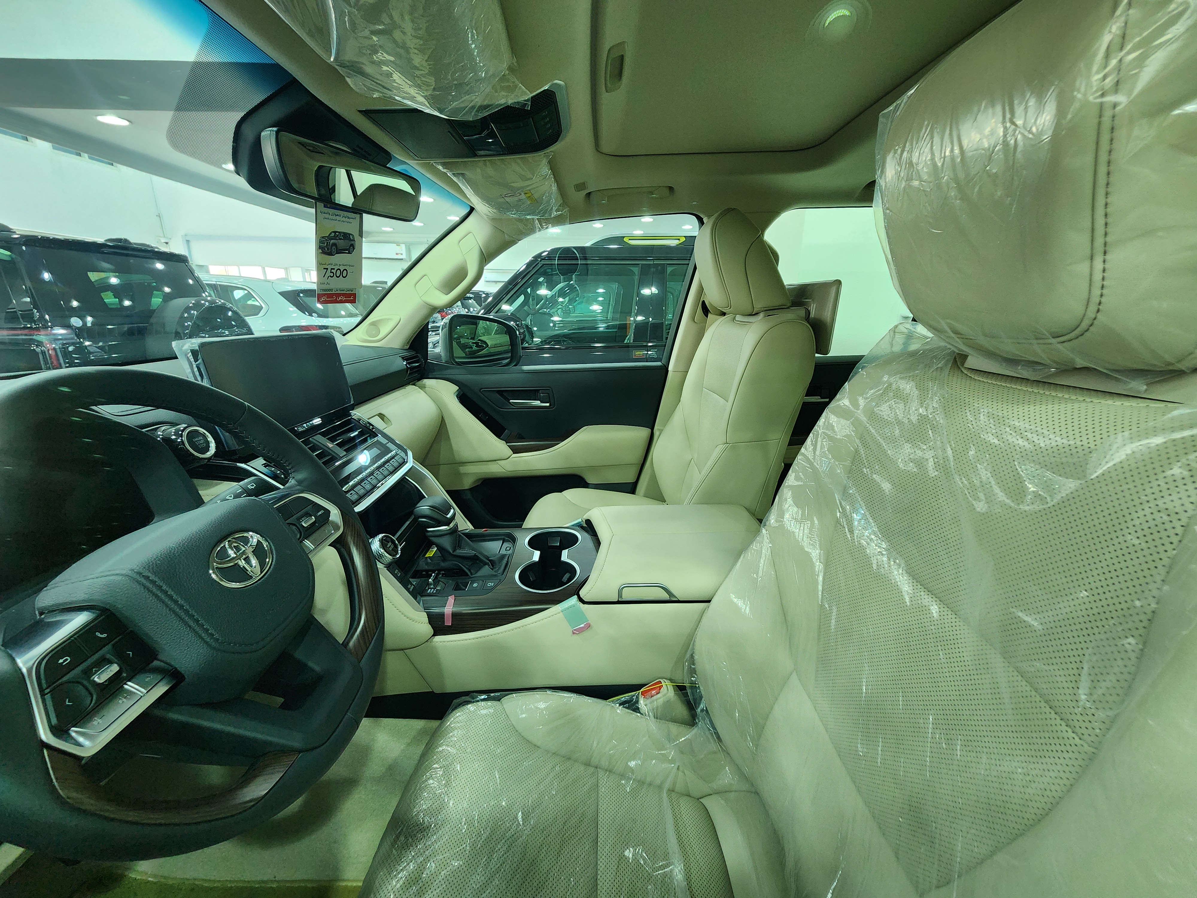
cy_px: 449
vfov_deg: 89.9
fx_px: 450
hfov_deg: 106.2
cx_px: 598
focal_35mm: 13
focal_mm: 2.2
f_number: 2.2
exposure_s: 1/50
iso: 200
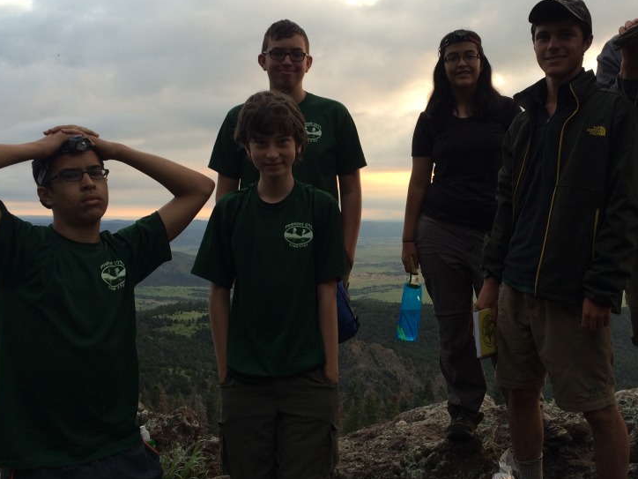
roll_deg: +0.4
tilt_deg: -3.8
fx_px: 756
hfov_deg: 45.5
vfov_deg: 35.1
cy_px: 236
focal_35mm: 41
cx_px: 385
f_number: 2.2
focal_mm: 4.15
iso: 32
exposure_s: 1/129
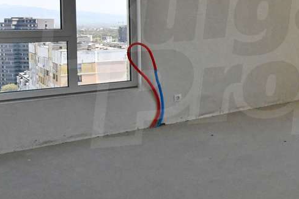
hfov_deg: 35.3
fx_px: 382
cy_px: 46
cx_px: 344
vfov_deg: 28.7
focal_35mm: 46
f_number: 13
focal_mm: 10
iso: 1600
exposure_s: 1/640
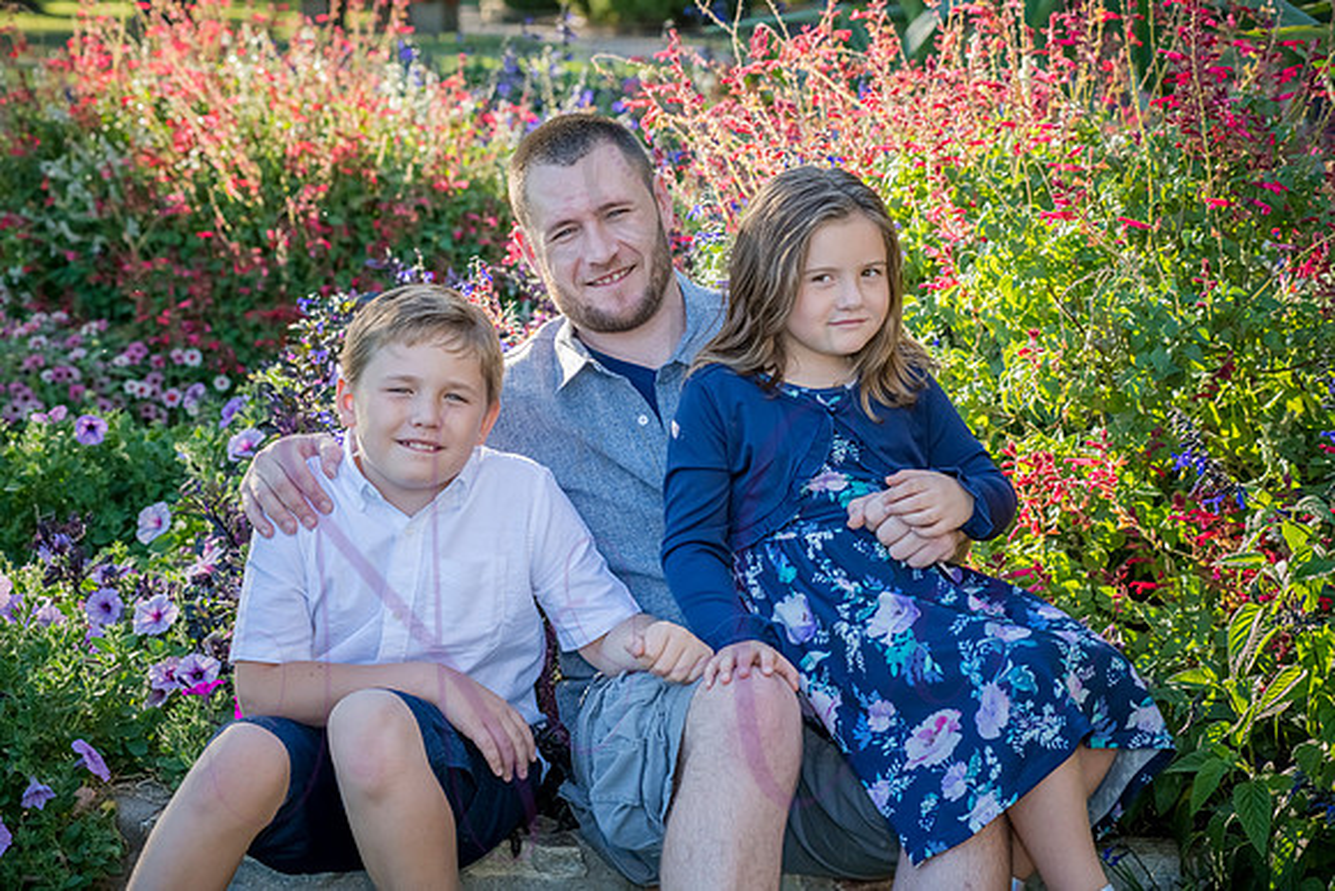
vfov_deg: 14.9
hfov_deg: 22.1
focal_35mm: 92
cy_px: 446
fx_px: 3412
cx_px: 668
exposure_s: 1/320
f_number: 8
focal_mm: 92
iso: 800
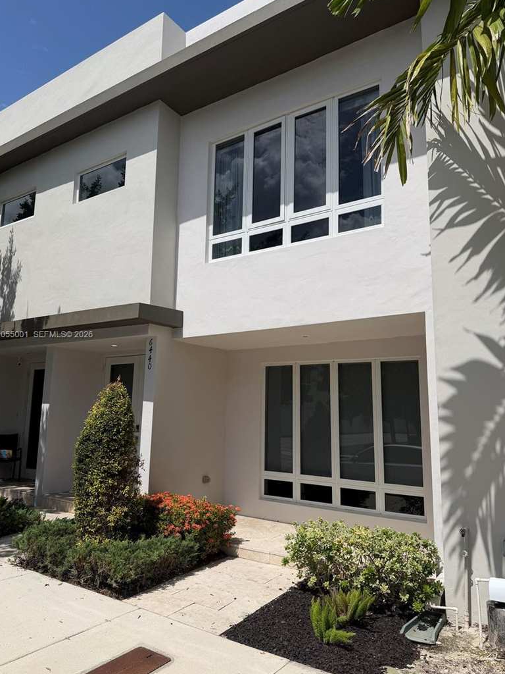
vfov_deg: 69.4
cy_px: 335
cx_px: 248
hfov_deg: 54.9
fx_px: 486
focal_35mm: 25
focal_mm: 6.76
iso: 80
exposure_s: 1/10309
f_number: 1.78
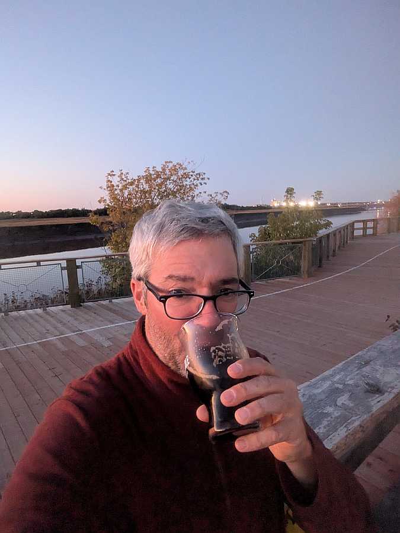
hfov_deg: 63.4
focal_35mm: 21
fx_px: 324
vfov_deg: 79.0
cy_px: 266
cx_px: 200
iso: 1126
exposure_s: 1/15
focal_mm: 2.74
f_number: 2.2
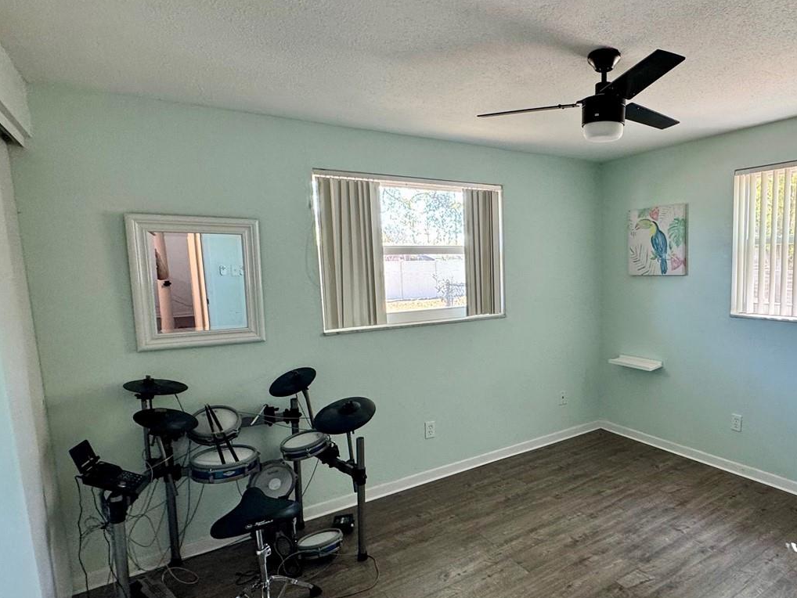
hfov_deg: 74.3
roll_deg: +1.2
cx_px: 524
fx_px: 507
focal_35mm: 22
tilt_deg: -8.3
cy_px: 327
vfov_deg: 61.0
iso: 200
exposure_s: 1/60
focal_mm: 2.22
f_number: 2.2
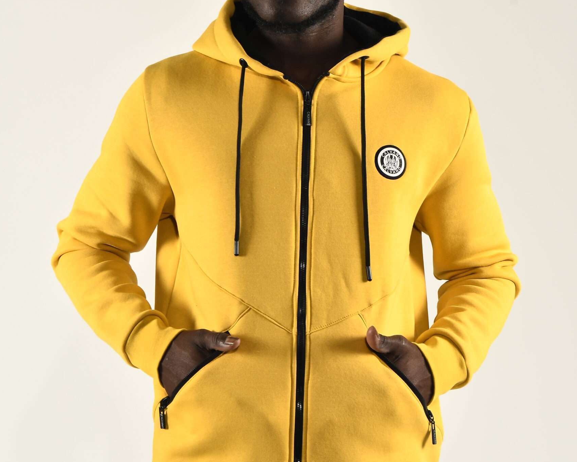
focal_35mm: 102
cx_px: 287
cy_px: 227
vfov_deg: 15.1
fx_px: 1742
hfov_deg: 18.8
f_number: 10
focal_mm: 48
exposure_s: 1/125
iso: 160
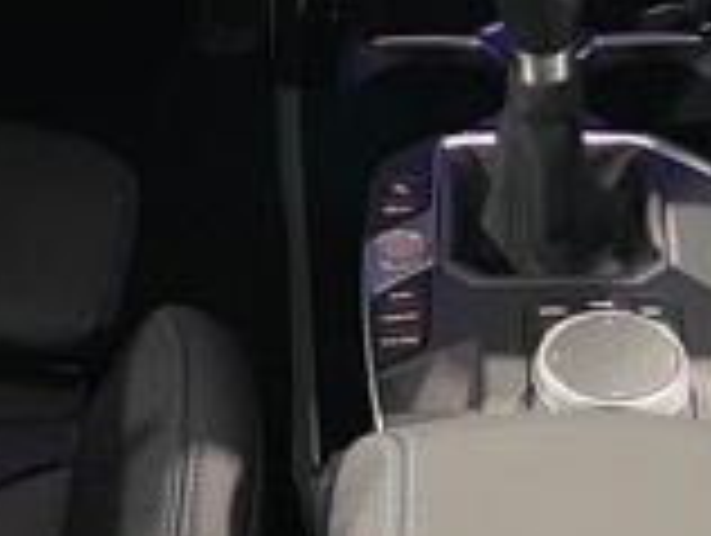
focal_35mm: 105
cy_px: -482
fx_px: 2160
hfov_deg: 18.6
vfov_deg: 12.6
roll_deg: -0.4
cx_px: 540
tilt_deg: -21.2
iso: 400
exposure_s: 1/33
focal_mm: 4.2
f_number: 1.6
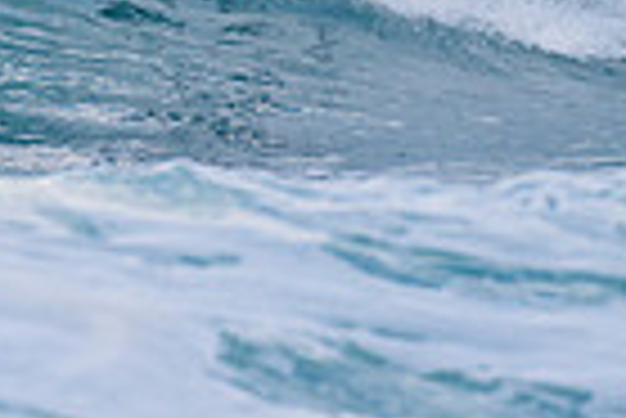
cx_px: 192
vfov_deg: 0.5
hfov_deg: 0.8
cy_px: -328
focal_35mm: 2560
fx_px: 44561
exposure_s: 1/2000
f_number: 5.6
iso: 220
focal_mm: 500
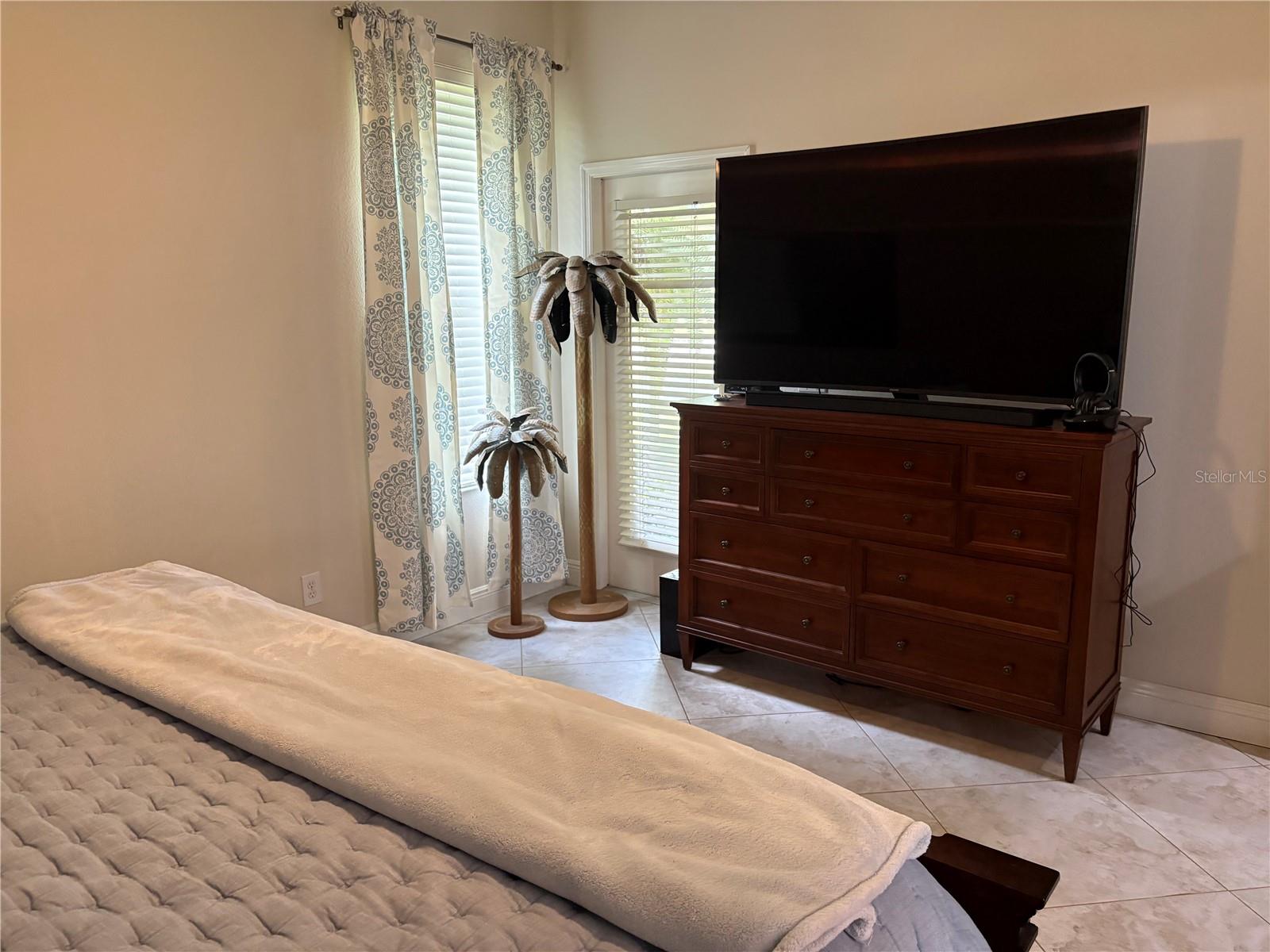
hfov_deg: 67.3
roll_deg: +0.7
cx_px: 635
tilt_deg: -9.3
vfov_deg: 53.1
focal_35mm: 26
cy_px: 476
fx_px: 954
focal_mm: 5.96
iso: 250
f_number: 1.6
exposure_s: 1/60
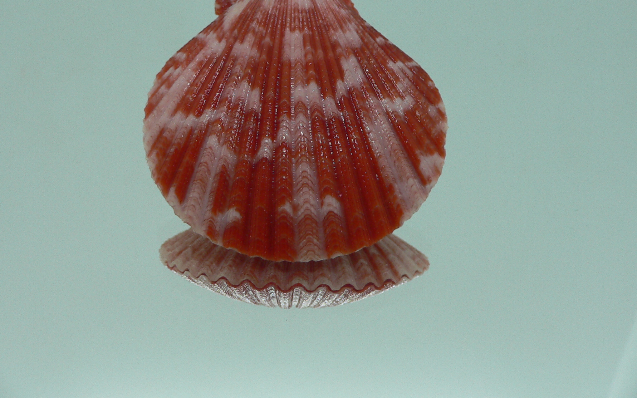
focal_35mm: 42
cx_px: 304
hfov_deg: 47.2
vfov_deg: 30.3
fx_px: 729
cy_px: 133
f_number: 2.8
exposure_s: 1/60
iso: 80
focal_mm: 4.6
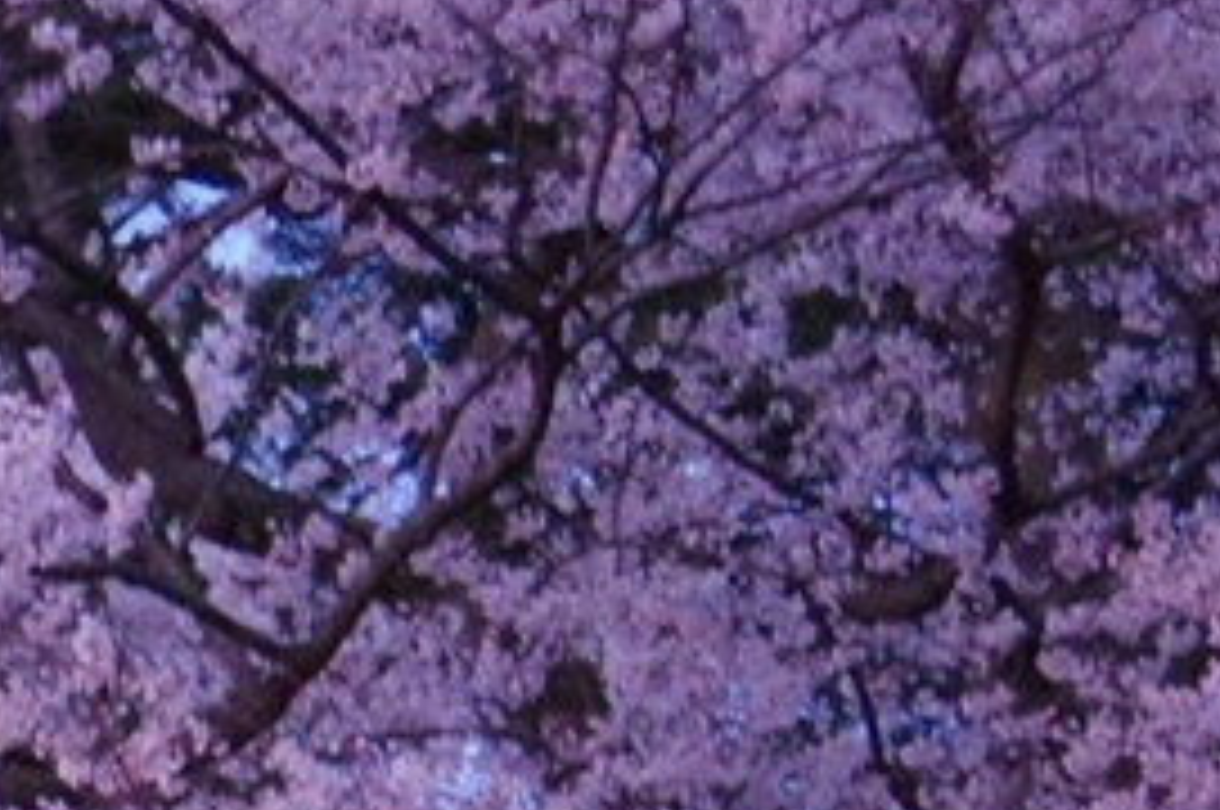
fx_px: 10797
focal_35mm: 319
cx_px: -626
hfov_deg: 6.4
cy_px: 1724
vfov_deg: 4.2
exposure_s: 1/8
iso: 3200
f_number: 4.5
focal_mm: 36
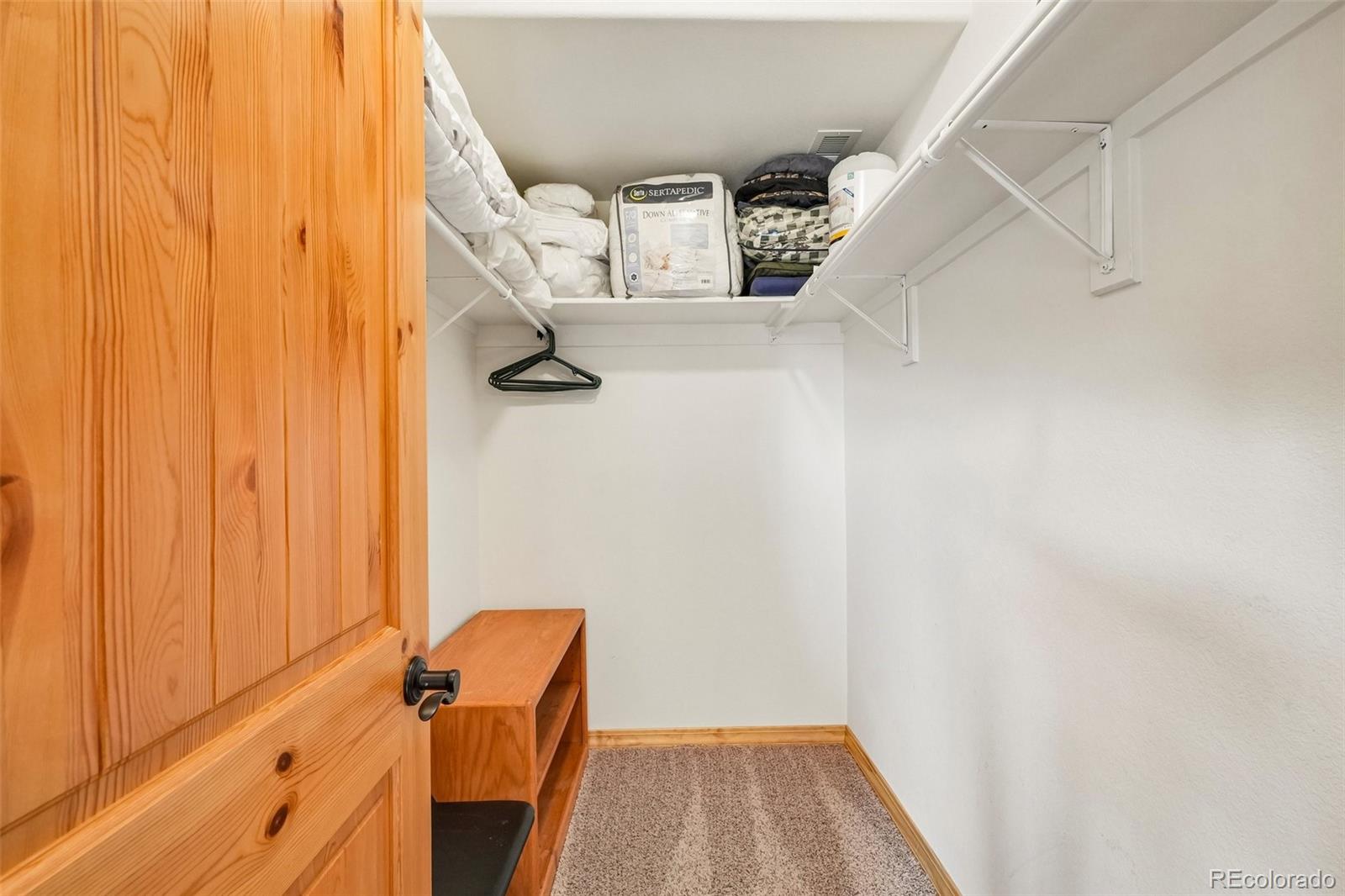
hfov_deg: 98.2
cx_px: 672
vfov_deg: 75.1
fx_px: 583
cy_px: 448
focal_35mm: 16
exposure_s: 1/3.33
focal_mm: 10.4
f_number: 8
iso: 800
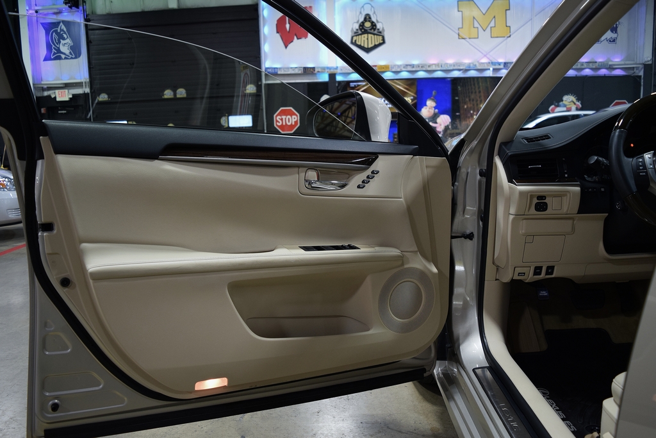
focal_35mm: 27
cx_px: 328
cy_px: 219
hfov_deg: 67.4
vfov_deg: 47.9
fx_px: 492
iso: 800
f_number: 4
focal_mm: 18
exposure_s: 1/60
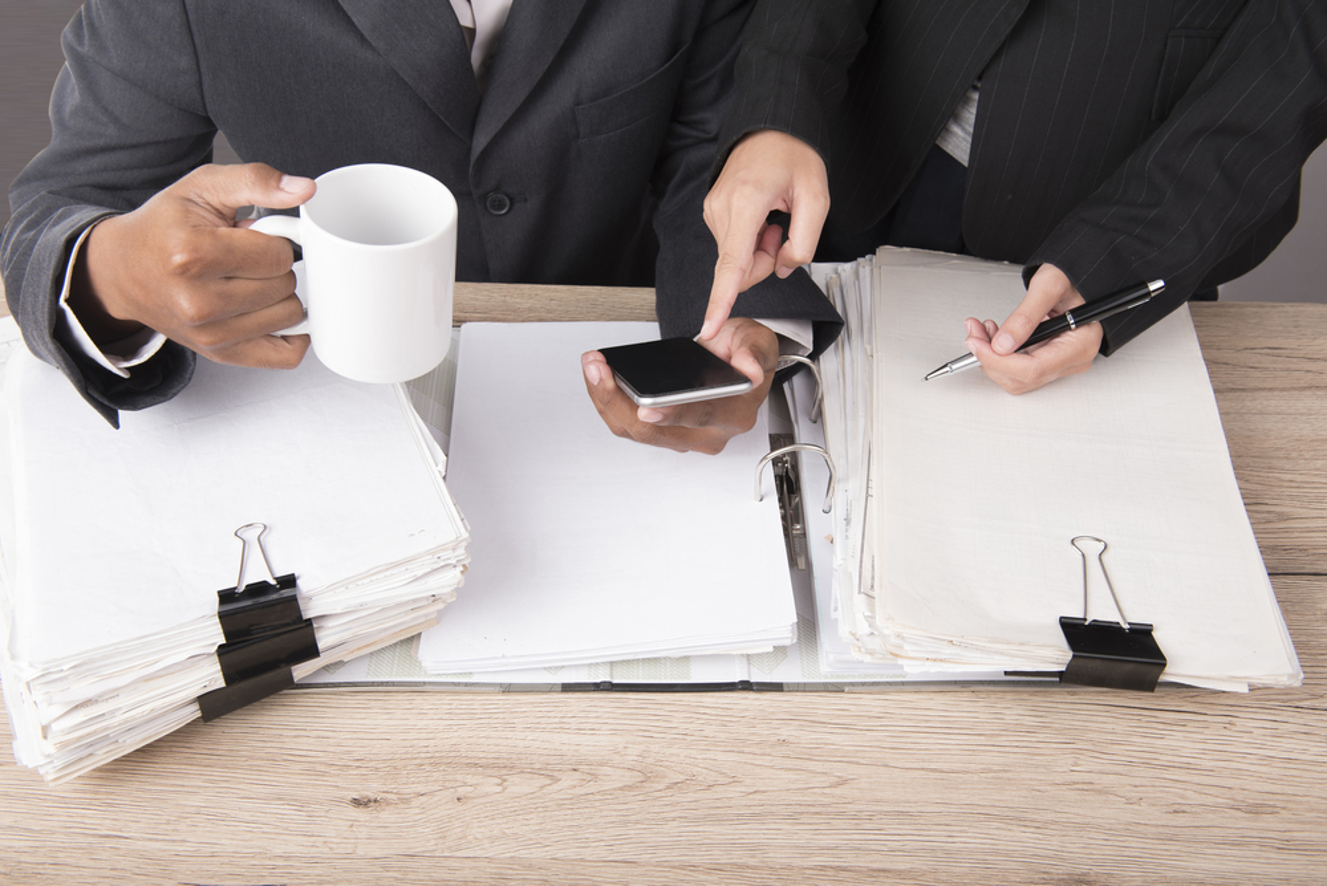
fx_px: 1328
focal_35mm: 36
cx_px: 664
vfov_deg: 36.9
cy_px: 443
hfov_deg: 53.1
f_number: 8
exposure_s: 1/125
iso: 200
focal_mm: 36
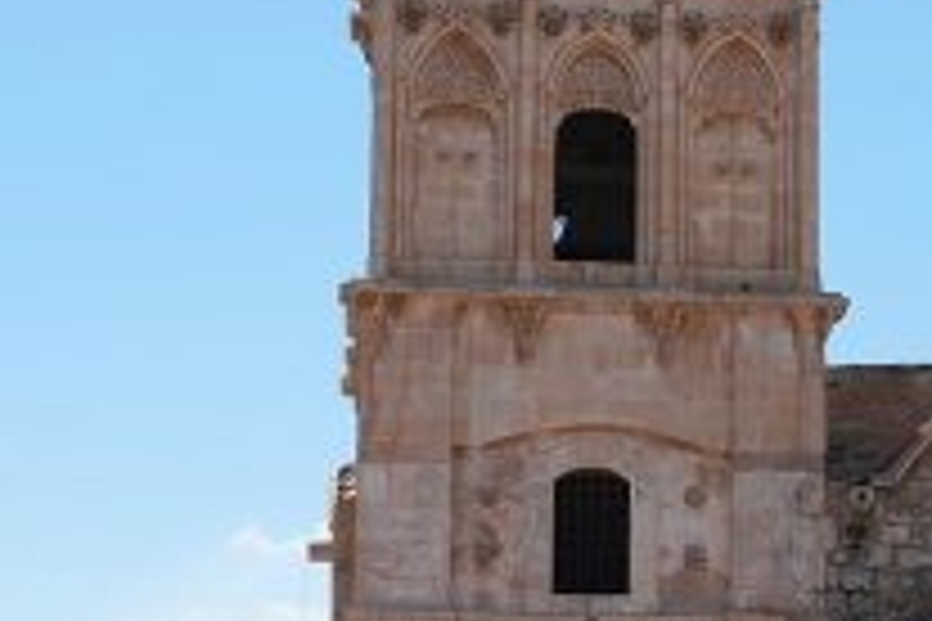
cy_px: 488
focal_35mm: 116
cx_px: 828
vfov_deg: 11.8
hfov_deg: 17.4
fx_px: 3003
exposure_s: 1/250
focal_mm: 30
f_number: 8
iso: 100
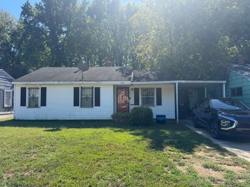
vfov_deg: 56.8
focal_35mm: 24
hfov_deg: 71.6
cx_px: 125
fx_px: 173
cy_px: 94
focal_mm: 6.76
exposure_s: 1/1923
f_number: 1.78
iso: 80
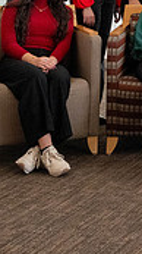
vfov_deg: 16.7
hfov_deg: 8.9
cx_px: 345
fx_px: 819
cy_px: -62
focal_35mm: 122
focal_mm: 30
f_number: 8
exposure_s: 1/200
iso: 3200
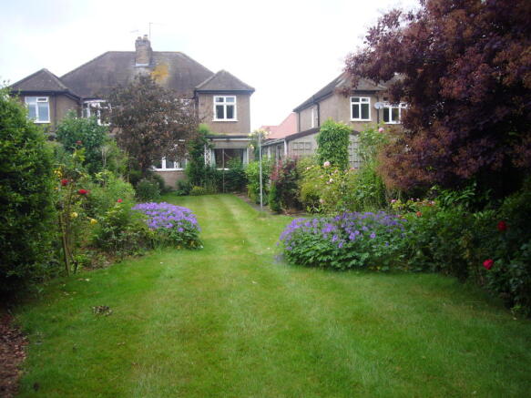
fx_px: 429
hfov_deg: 63.5
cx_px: 266
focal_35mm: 28
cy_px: 199
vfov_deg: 49.7
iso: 80
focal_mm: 4.6
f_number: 2.8
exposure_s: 1/200
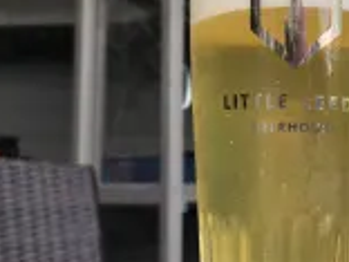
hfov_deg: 24.9
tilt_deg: +4.6
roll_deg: +1.7
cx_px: 396
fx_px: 726
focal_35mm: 72
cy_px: 163
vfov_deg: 20.4
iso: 40
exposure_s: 1/120
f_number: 1.8
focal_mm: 3.99
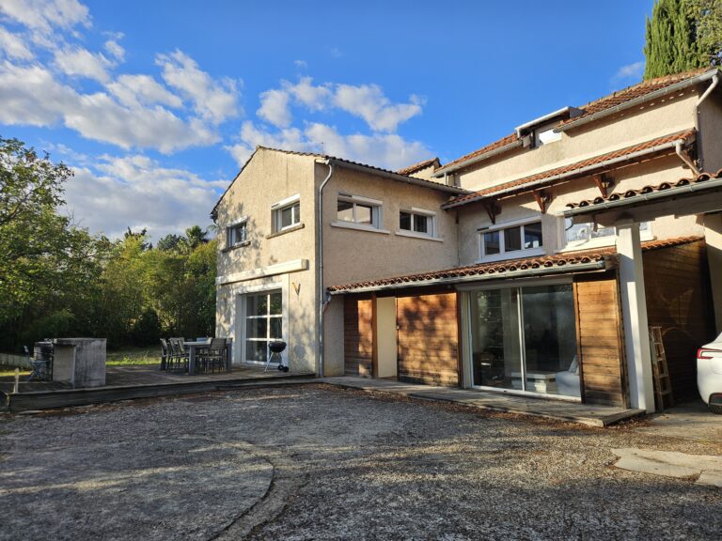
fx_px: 480
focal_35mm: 23
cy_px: 270
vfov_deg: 58.9
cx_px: 361
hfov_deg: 73.9
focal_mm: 5.4
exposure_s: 1/1170
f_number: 1.8
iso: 25
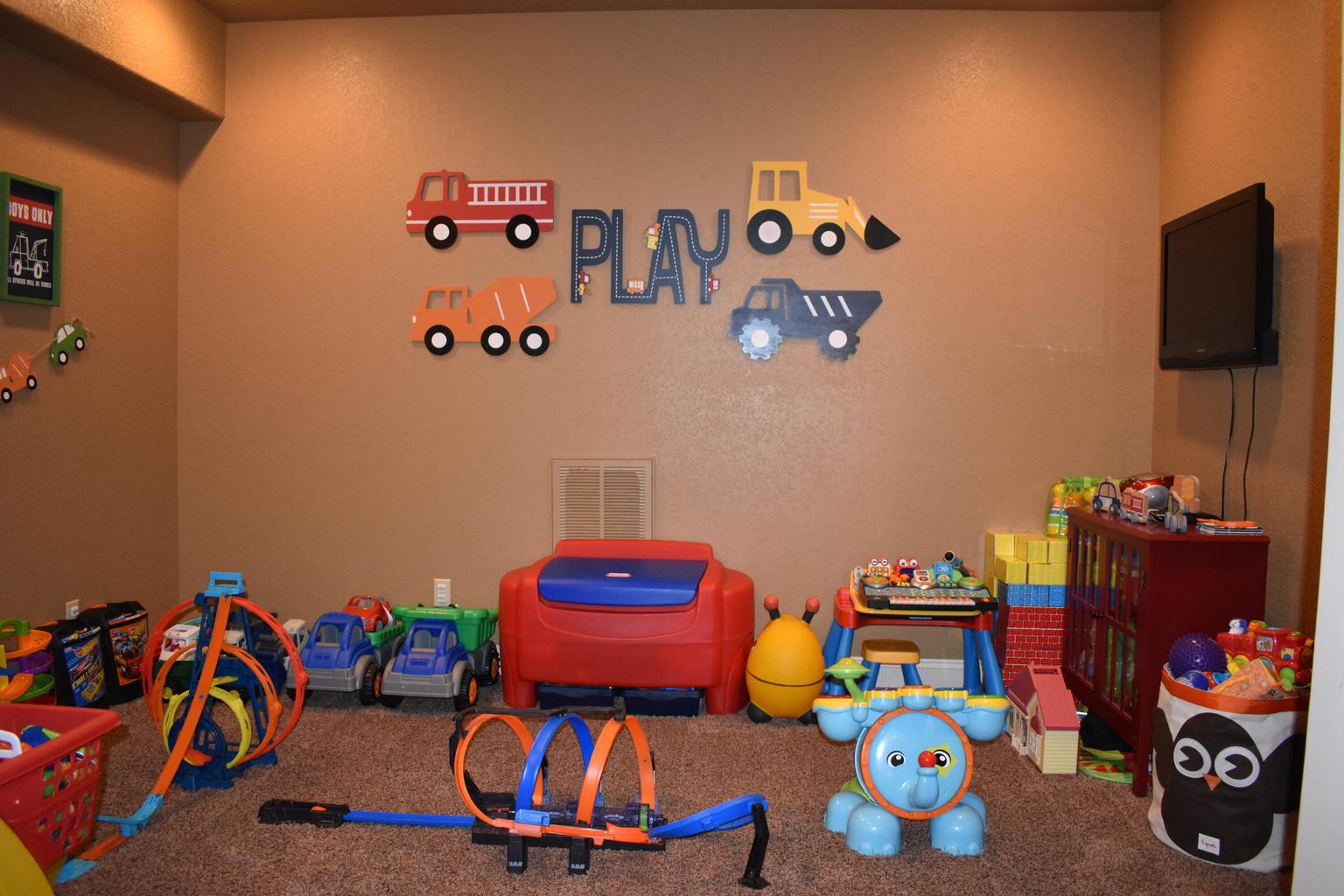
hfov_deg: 67.4
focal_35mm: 27
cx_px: 672
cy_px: 448
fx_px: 1008
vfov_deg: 47.9
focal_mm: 18
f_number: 3.5
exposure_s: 1/60
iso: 2000
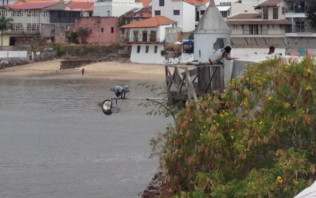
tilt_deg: +3.7
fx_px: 878
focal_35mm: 102
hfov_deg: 20.2
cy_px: -52
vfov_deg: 12.5
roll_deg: -0.1
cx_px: 243
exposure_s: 1/1972
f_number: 2.4
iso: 50
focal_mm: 4.28
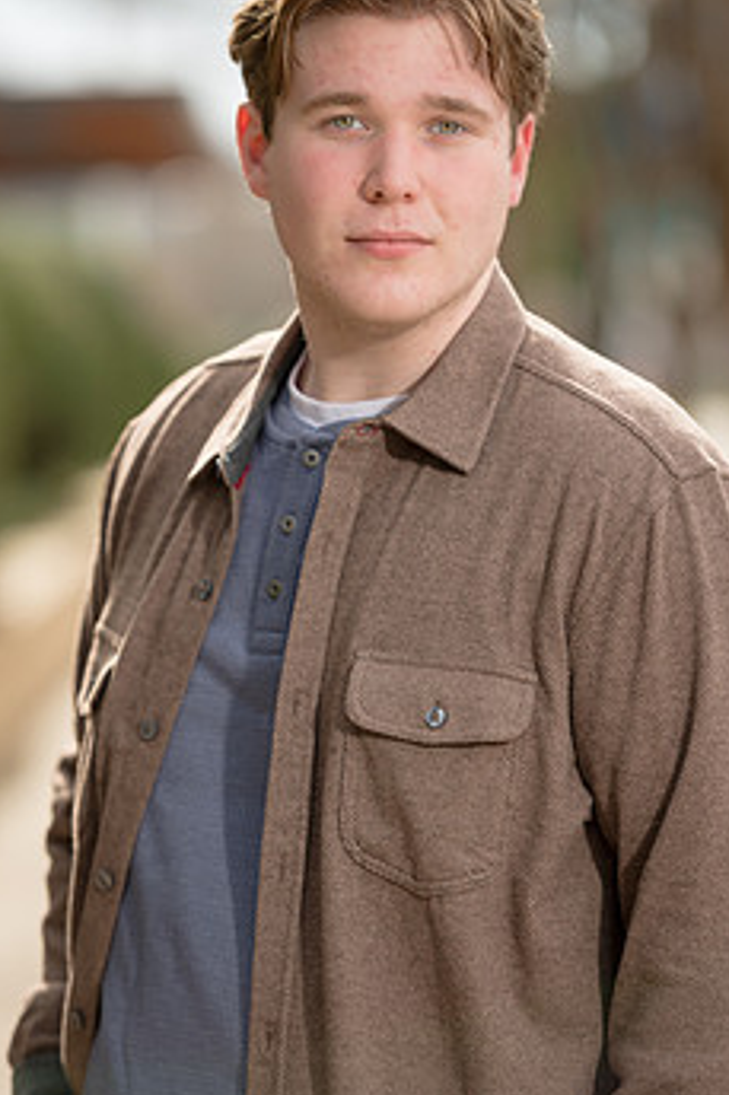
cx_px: 385
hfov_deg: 6.8
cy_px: 532
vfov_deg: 10.1
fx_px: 6172
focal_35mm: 203
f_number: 3.2
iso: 80
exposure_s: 1/250
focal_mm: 155
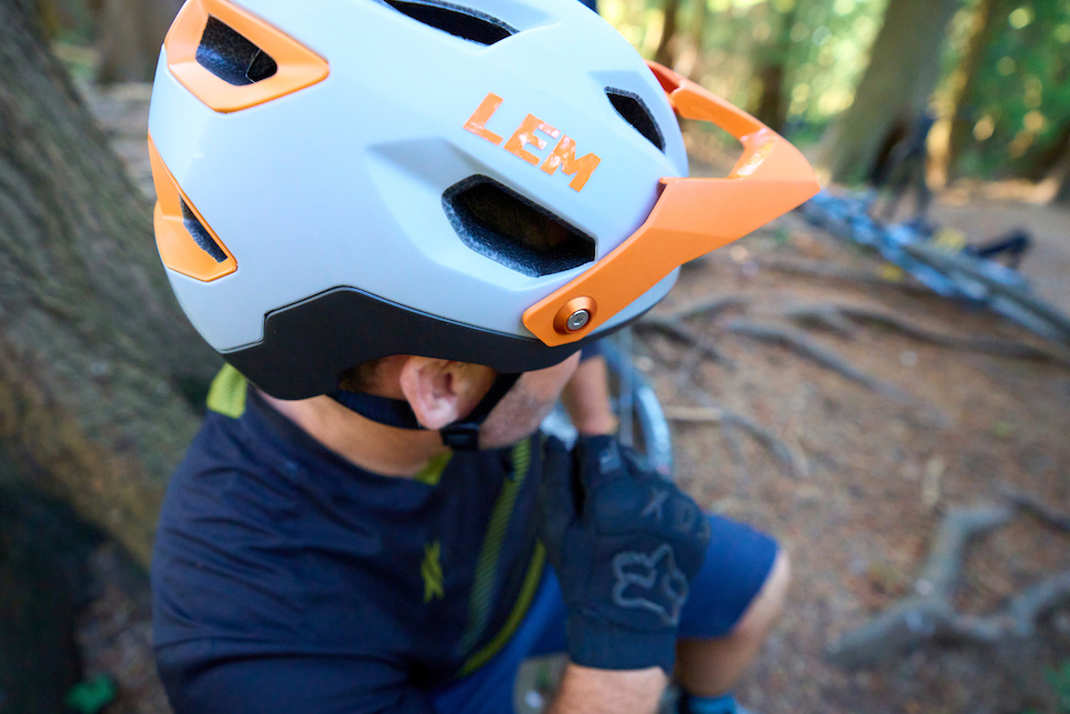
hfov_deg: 93.2
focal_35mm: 17
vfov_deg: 70.5
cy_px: 354
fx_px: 505
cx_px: 505
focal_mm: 16
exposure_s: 1/100
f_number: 2.8
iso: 6400
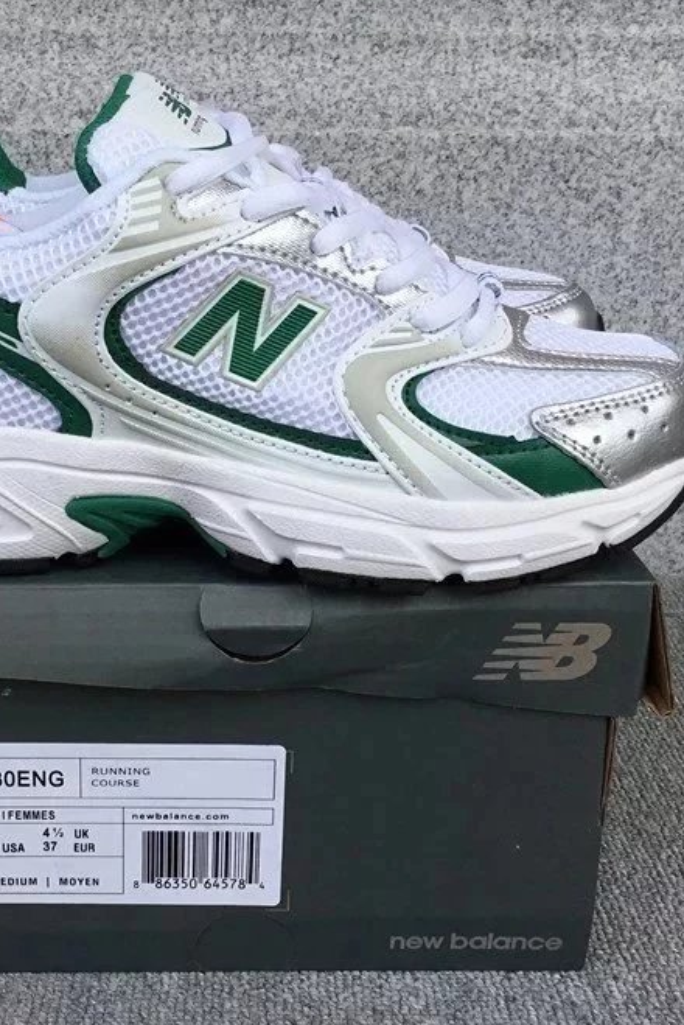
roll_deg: -0.1
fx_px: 1253
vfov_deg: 44.5
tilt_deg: -18.9
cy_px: 512
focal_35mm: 44
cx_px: 239
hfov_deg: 30.4
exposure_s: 1/367
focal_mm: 3.3
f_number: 2.4
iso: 25
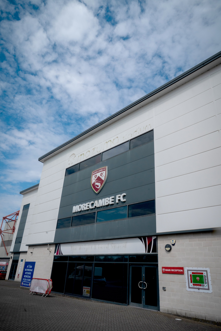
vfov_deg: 73.7
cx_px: 110
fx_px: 221
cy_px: 166
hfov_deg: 53.1
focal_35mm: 24
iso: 640
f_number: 18
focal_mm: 24
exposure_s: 1/800
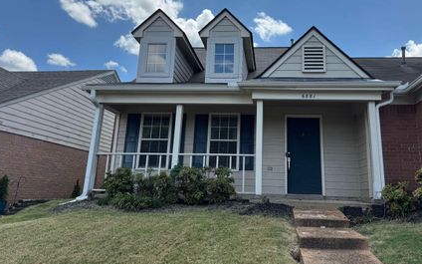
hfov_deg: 62.6
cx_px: 242
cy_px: 99
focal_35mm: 30
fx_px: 345
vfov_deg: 41.5
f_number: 1.78
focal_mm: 6.76
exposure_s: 1/3802
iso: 80
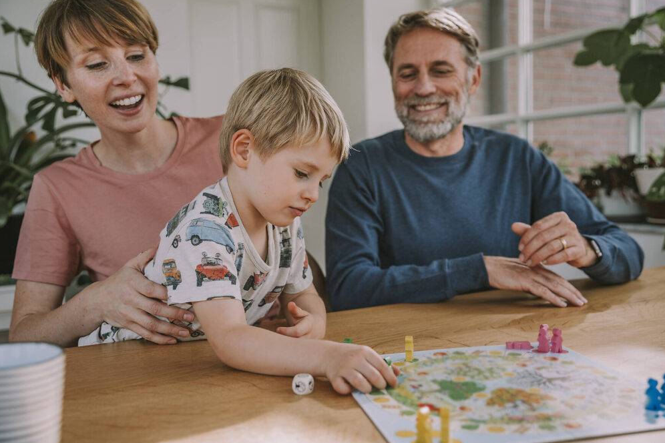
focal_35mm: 36
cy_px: 221
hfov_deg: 53.1
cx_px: 340
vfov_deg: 36.9
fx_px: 665
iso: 320
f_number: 3.5
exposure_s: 1/320
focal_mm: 35
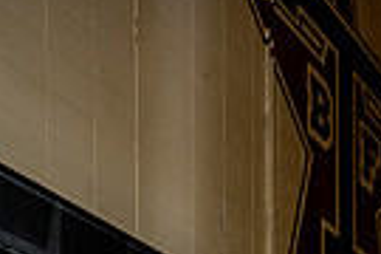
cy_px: 618
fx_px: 1270
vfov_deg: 10.0
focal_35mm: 120
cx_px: 325
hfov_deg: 16.9
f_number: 7.1
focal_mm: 36
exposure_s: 1/250
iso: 400
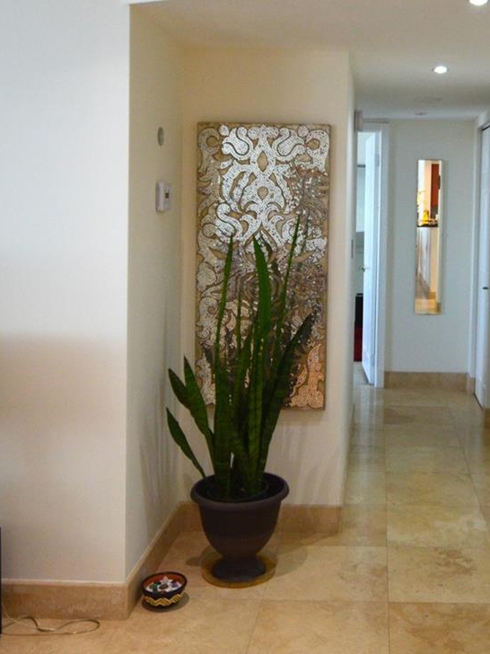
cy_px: 233
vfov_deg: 48.4
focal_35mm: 38
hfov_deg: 36.6
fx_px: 717
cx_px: 385
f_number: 4.5
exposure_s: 1/60
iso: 800
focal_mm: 12
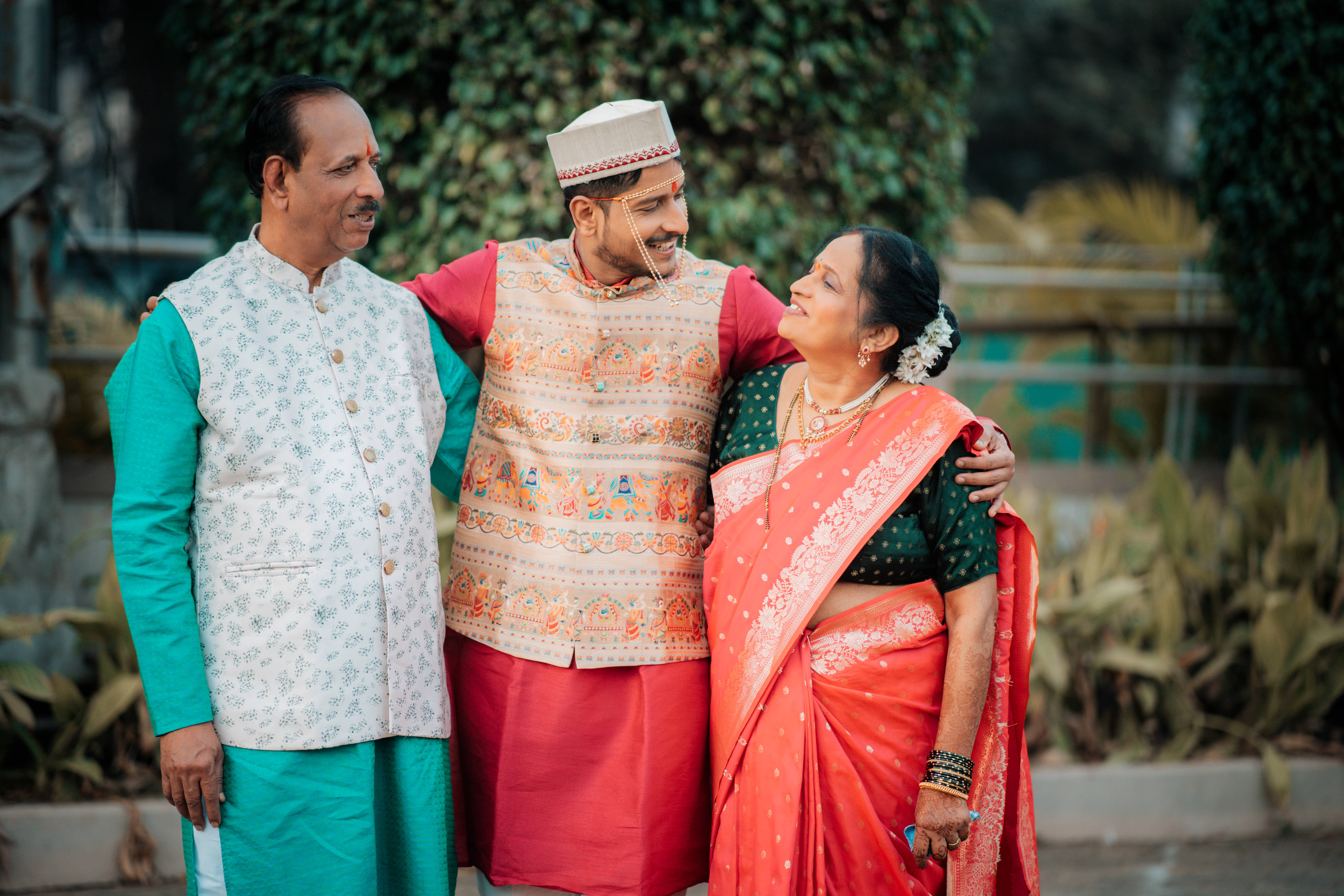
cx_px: 672
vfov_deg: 16.1
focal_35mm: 85
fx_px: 3173
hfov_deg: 23.9
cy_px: 448
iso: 400
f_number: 1.4
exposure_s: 1/640
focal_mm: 85
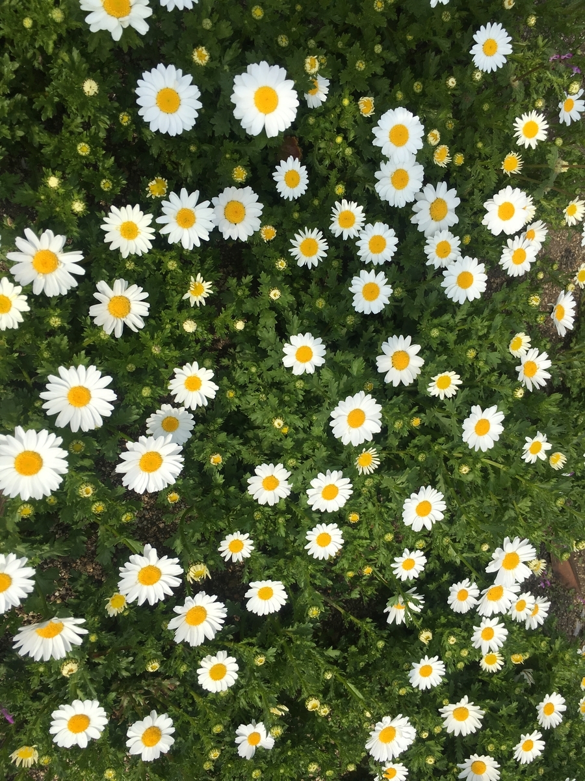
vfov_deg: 61.7
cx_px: 292
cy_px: 390
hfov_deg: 48.2
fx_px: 653
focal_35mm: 29
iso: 25
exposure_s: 1/1923
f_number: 2.2
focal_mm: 4.15
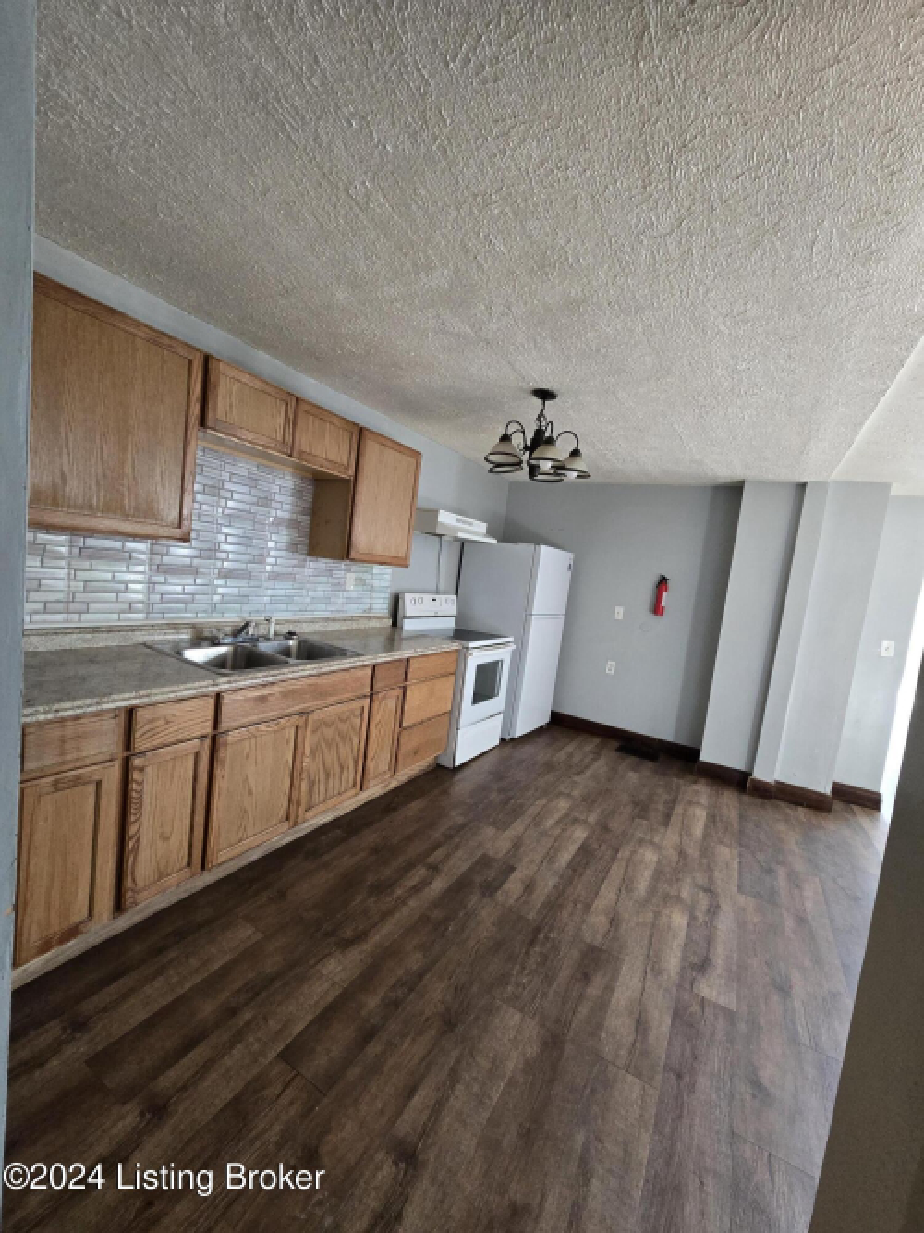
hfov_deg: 89.9
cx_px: 462
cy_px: 616
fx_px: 463
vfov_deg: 106.2
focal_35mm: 13
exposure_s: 1/60
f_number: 2.2
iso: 800
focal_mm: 2.2
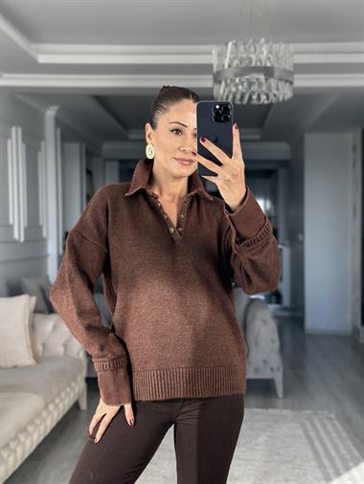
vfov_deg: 39.6
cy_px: 242
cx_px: 182
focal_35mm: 48
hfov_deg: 30.3
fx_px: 672
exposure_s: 1/235
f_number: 1.78
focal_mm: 6.86
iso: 80
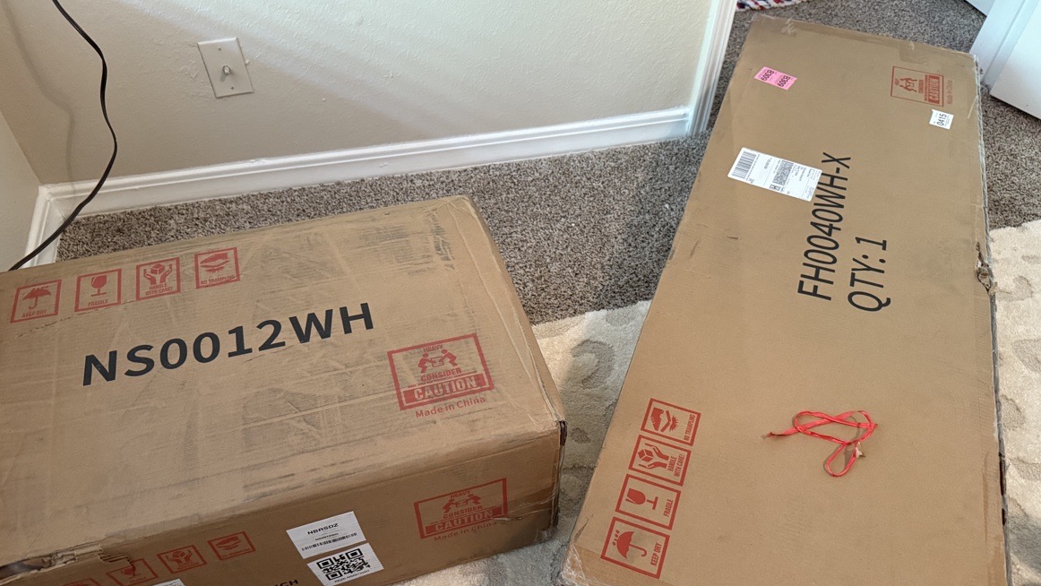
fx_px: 745
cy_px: 348
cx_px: 524
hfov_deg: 69.9
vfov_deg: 42.7
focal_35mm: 27
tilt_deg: -49.7
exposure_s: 1/40
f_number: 1.78
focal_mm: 6.76
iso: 640
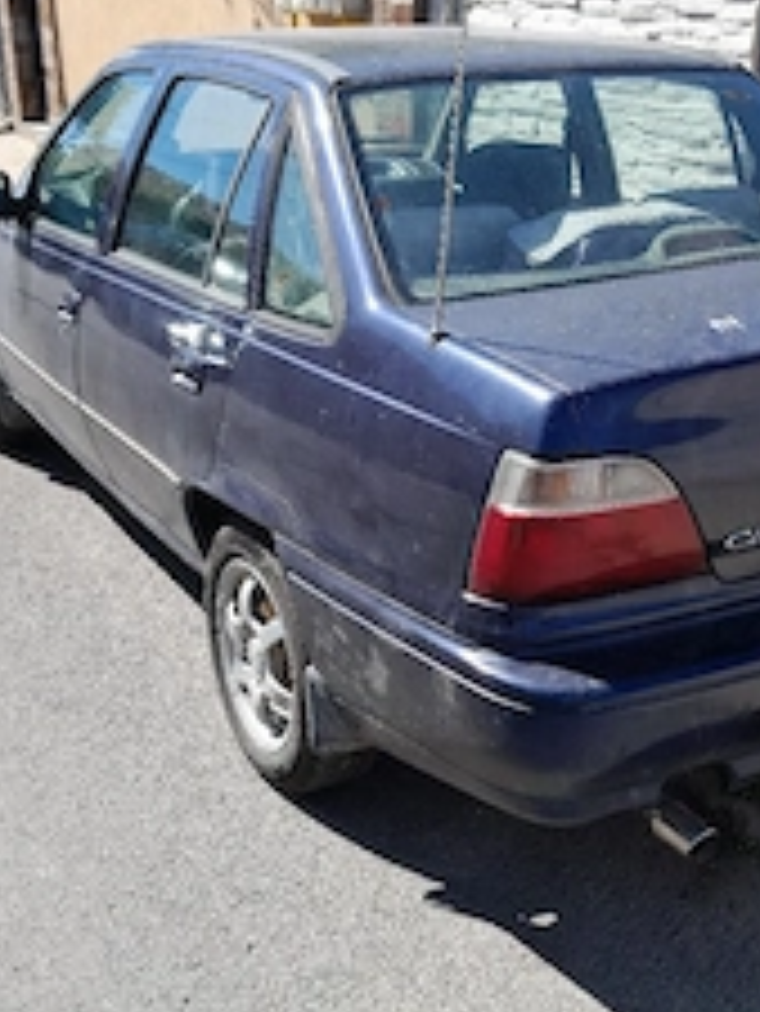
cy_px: 549
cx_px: 562
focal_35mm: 48
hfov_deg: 29.8
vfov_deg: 39.6
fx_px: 1404
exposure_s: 1/278
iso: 40
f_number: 1.8
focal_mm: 4
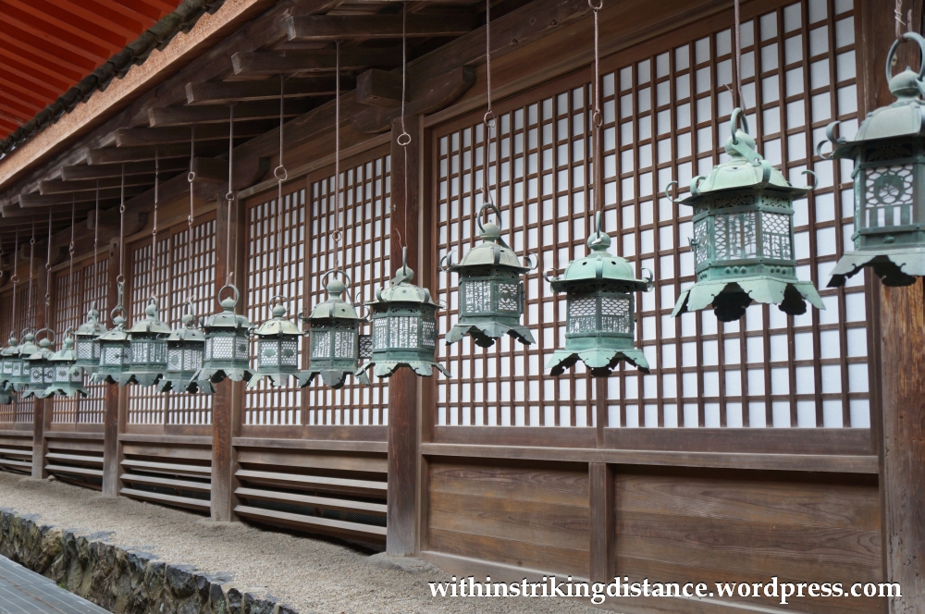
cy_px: 307
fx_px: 1116
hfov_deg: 45.0
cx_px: 462
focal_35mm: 44
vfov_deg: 30.8
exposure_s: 1/60
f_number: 4
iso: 200
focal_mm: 29
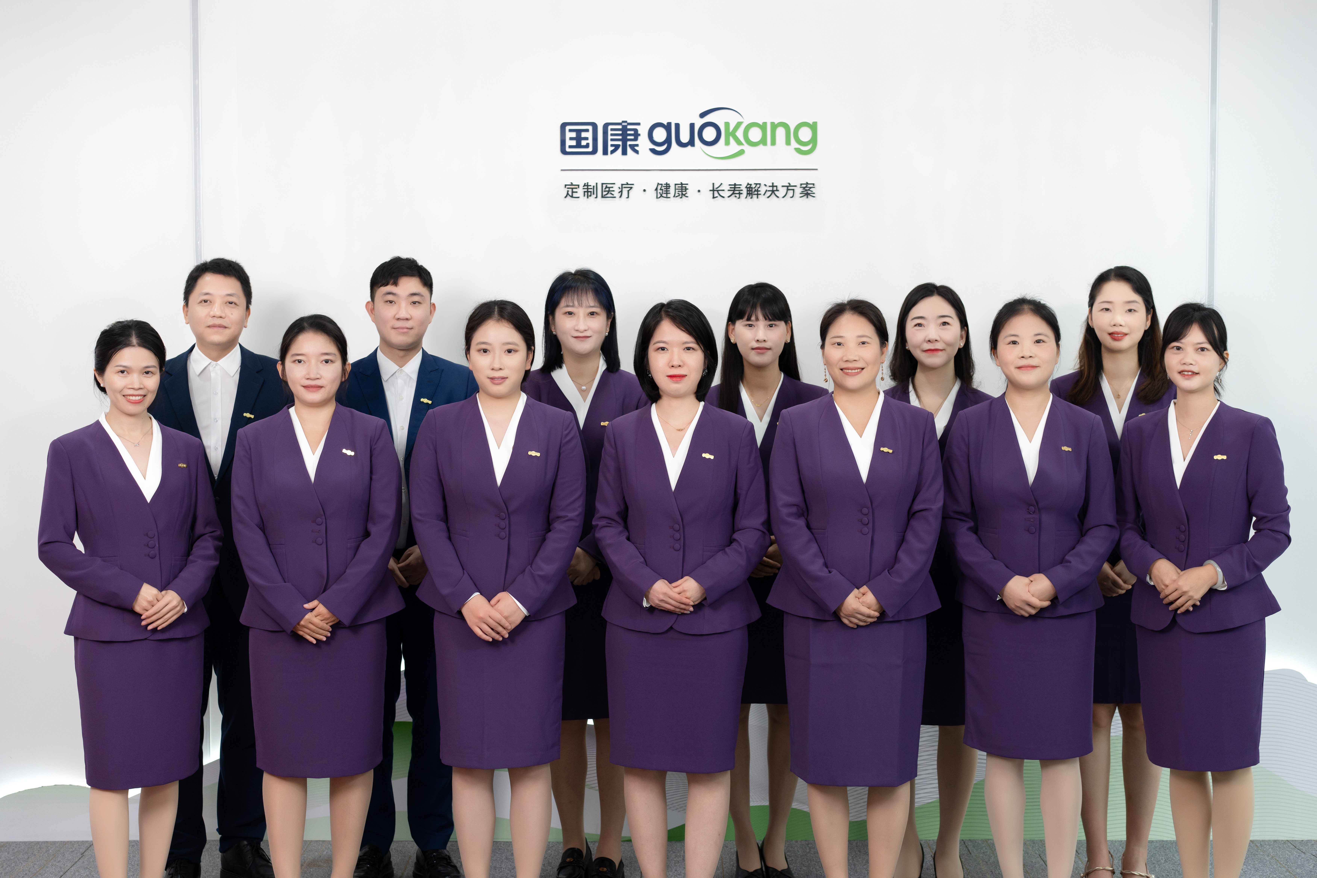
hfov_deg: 36.2
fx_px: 2012
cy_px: 439
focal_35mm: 55
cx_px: 658
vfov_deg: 24.6
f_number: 4
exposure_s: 1/80
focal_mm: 55
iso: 400
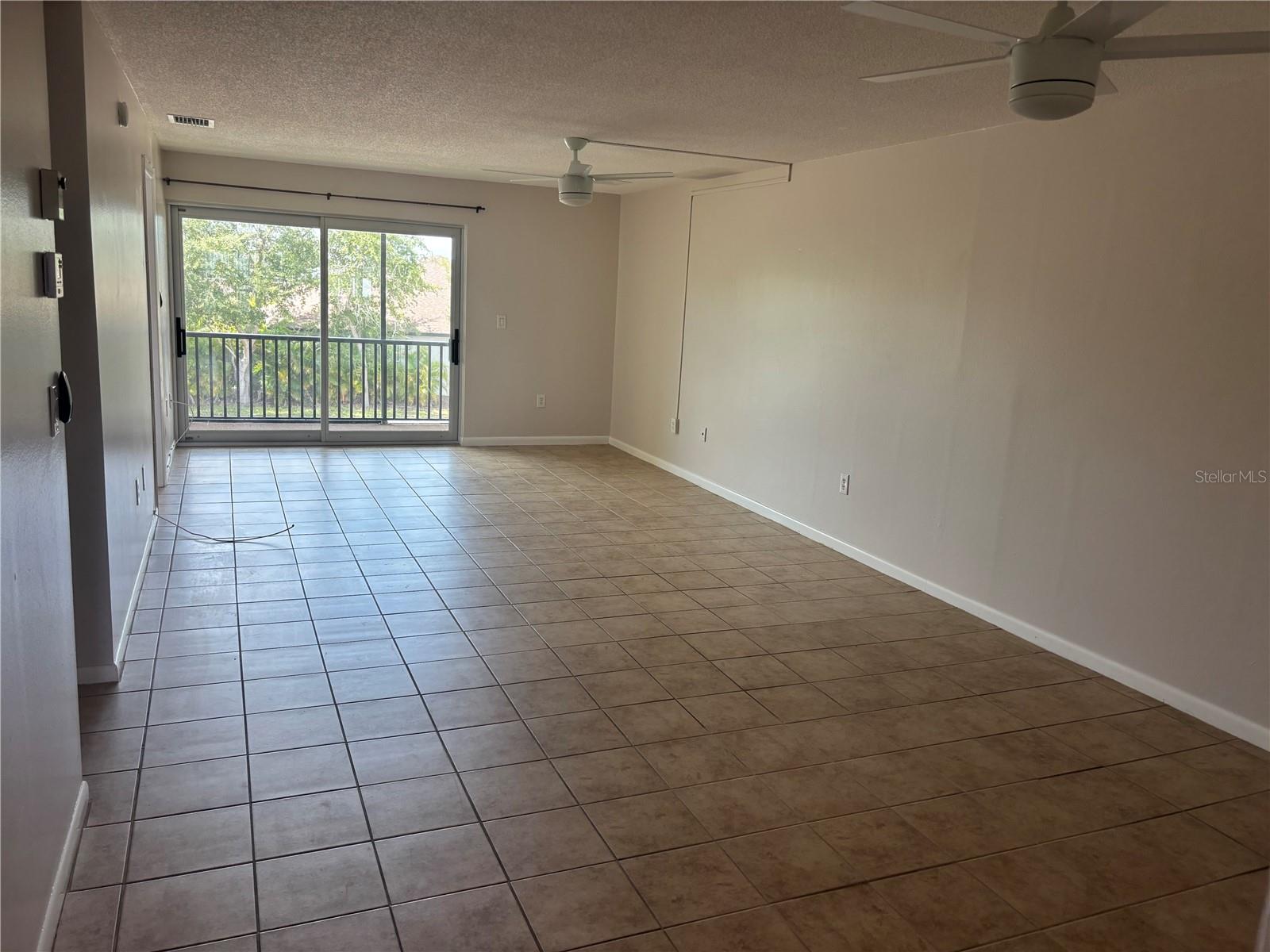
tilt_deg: -10.5
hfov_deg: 67.3
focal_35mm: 26
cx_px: 635
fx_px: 954
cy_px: 476
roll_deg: -3.8
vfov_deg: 53.1
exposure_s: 1/121
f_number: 1.6
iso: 80
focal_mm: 5.96
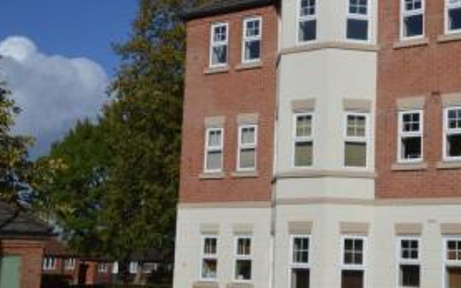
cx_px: 345
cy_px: 152
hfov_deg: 31.9
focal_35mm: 63
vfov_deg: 20.6
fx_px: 791
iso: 100
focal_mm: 24
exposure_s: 1/50
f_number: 25
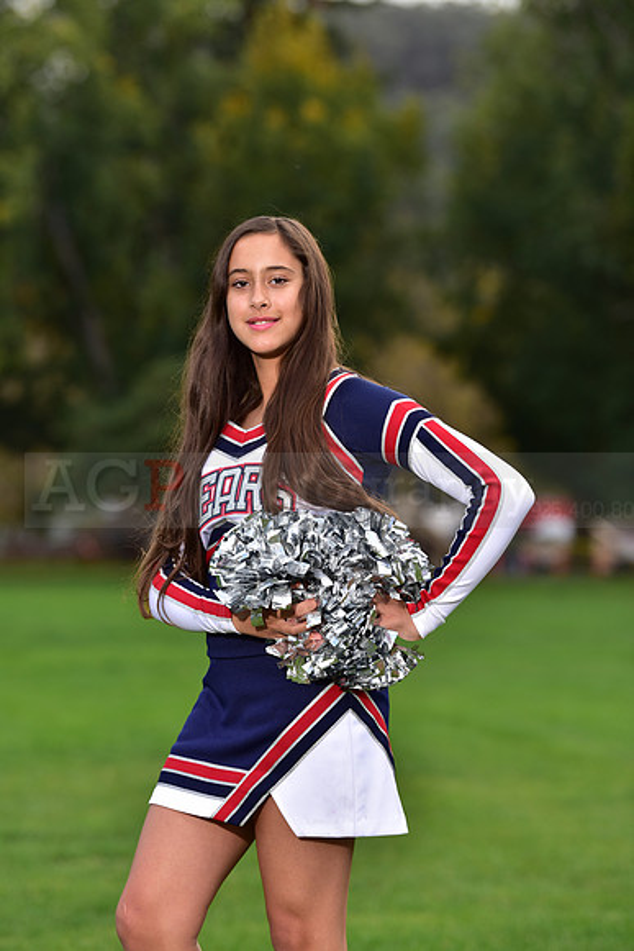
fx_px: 3960
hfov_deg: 9.2
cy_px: 476
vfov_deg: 13.7
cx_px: 317
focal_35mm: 150
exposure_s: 1/250
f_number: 4.5
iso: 160
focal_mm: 150
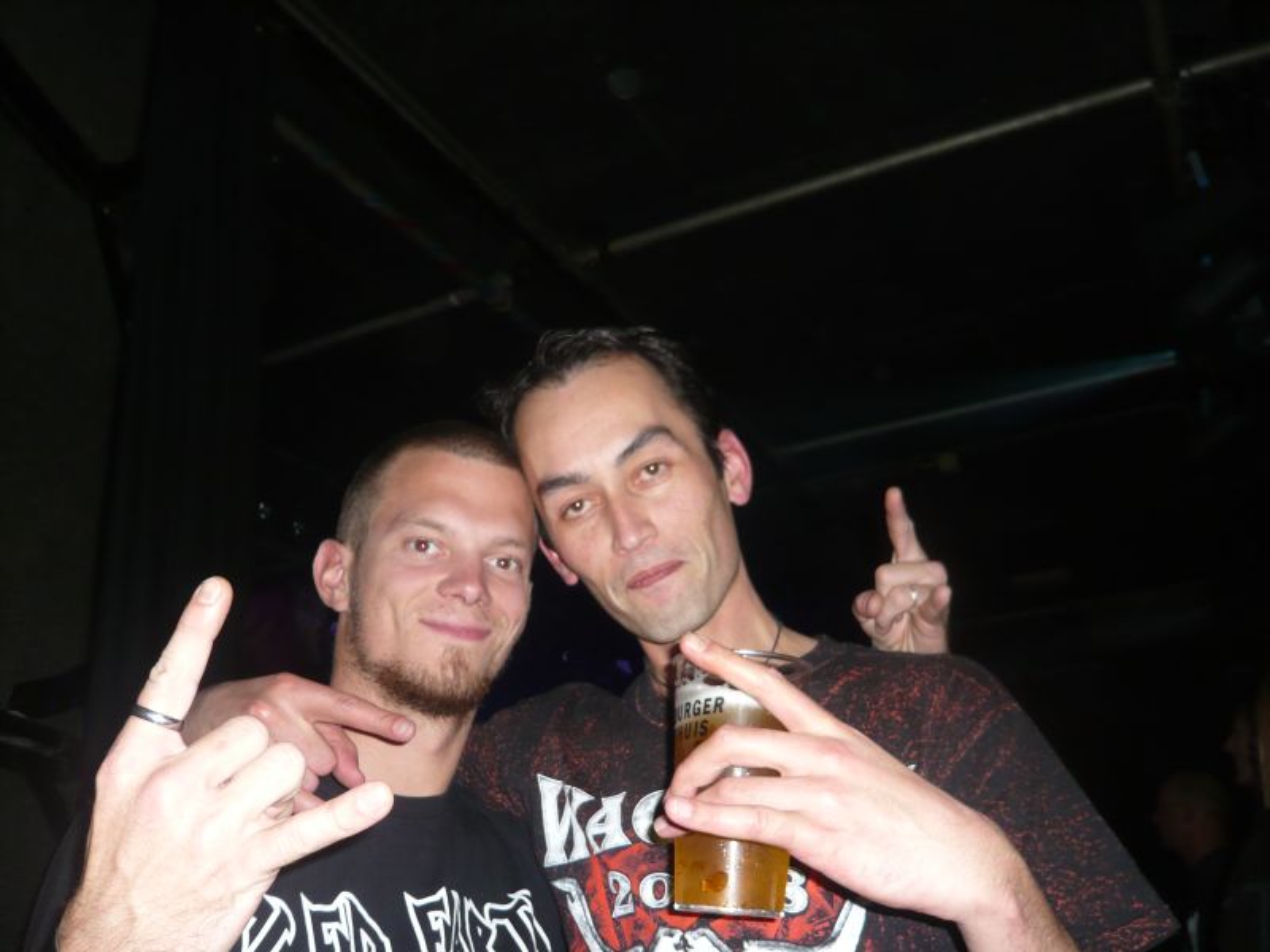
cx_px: 635
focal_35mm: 34
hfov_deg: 54.0
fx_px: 1247
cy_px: 476
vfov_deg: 41.8
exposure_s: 1/30
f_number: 3.1
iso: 125
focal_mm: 5.5
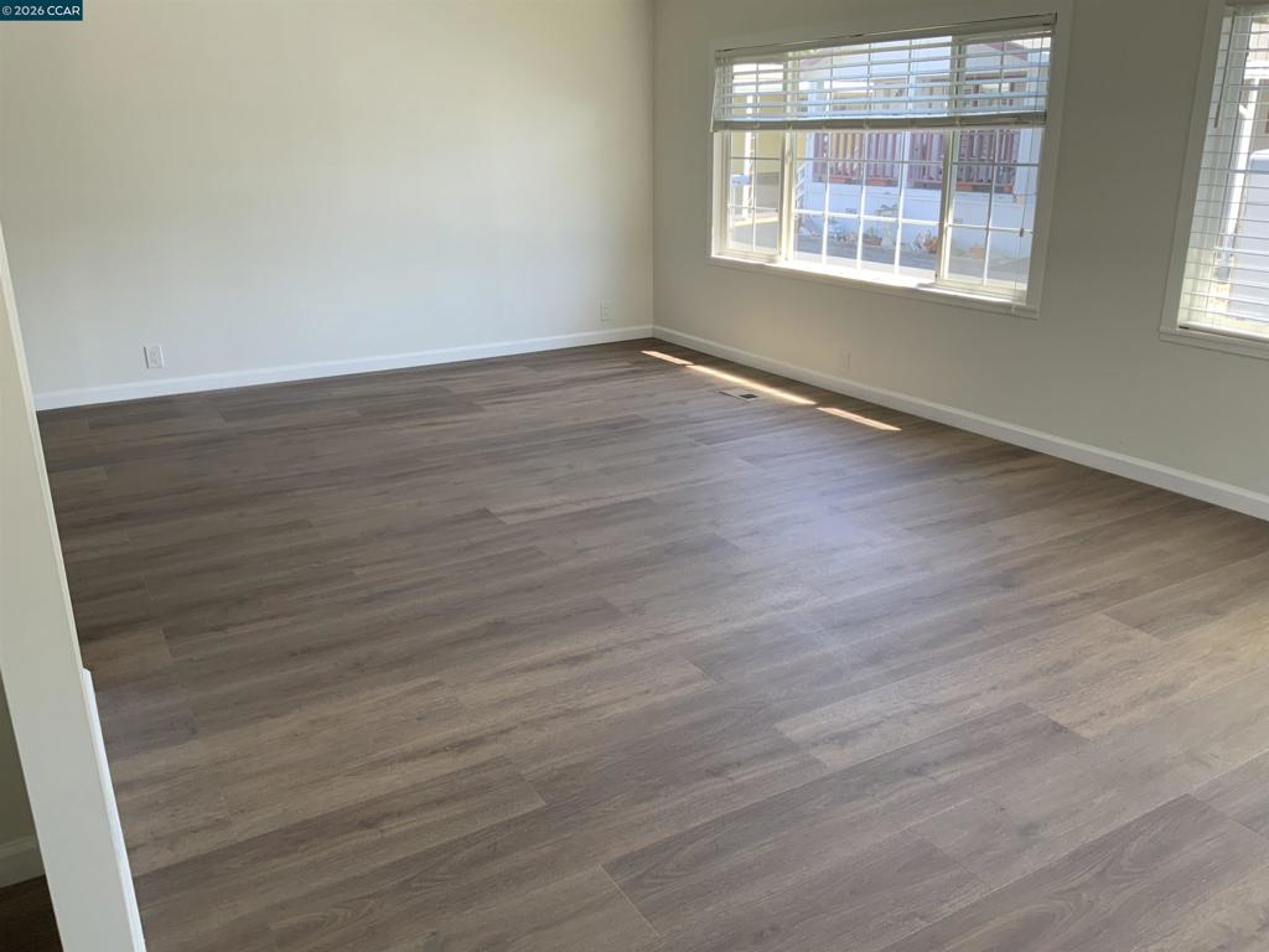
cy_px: 476
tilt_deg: -19.7
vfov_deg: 48.2
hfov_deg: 61.7
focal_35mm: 29
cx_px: 634
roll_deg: +0.8
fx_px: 1063
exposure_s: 1/122
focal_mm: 3
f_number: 1.8
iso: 32
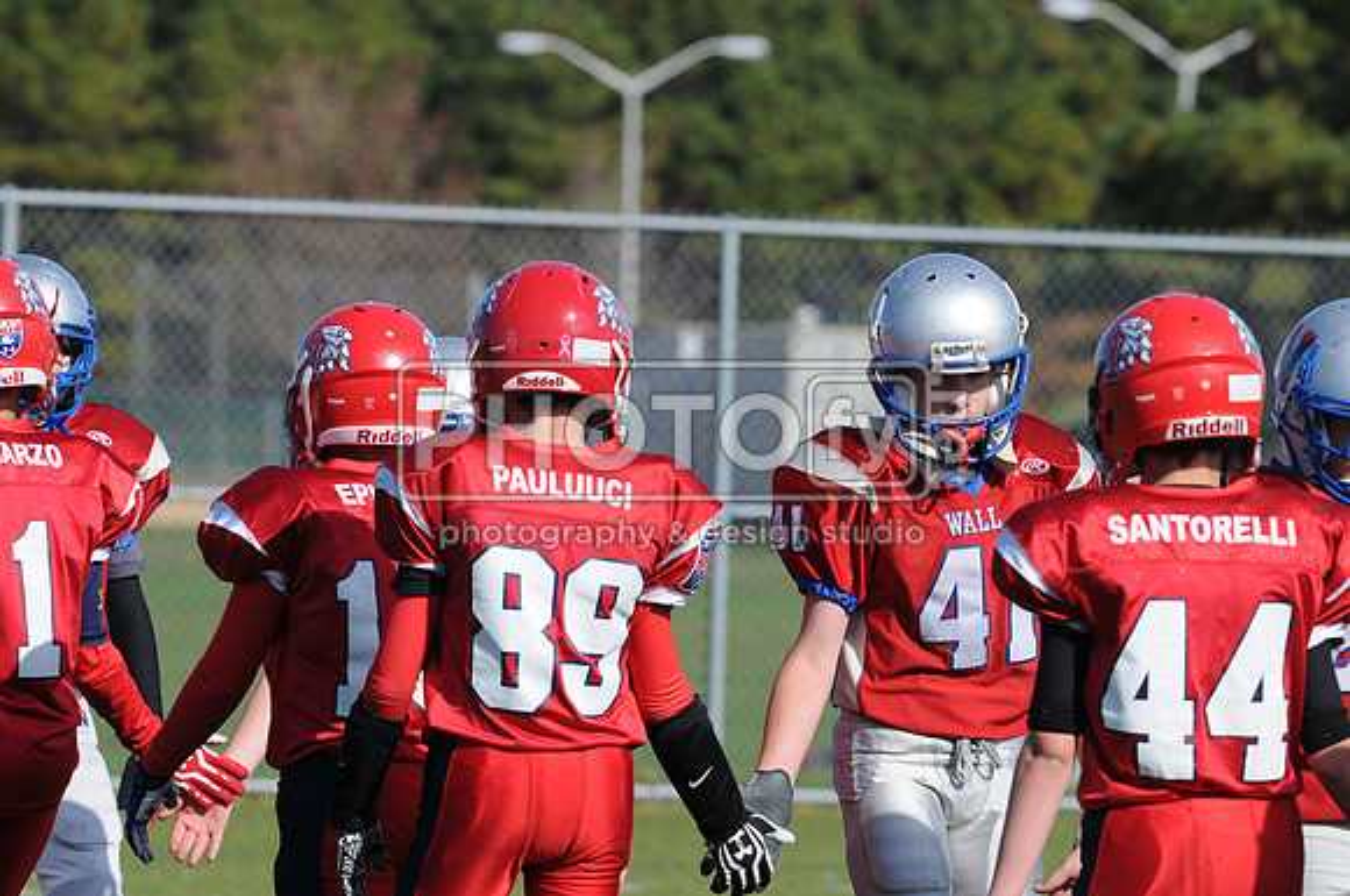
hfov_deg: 4.6
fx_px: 16851
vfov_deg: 3.0
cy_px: 448
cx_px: 675
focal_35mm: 450
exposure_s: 1/500
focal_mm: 300
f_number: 9
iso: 200
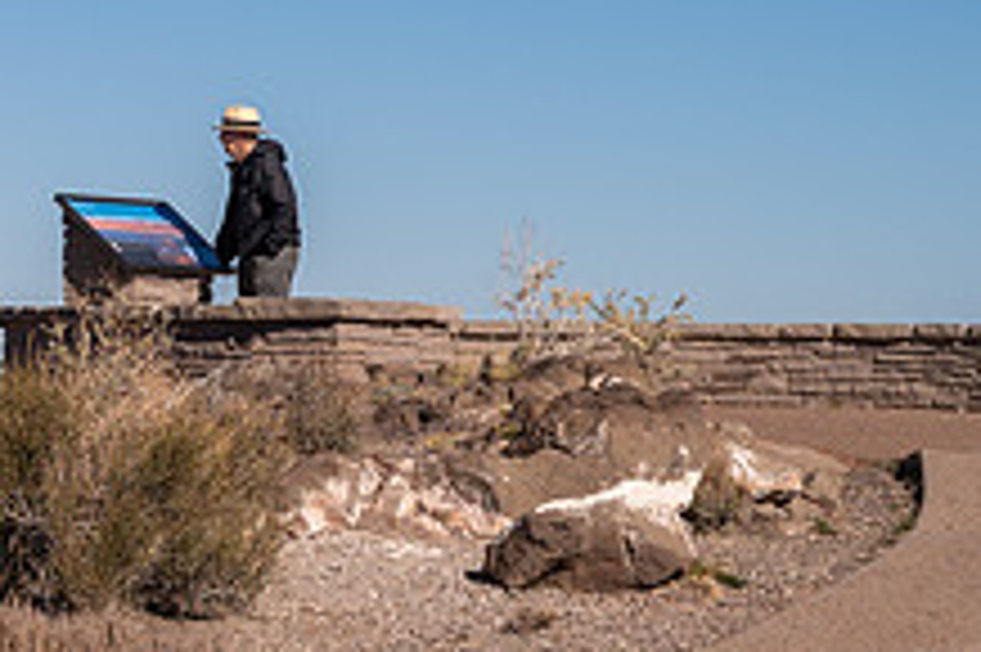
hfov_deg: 10.8
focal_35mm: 186
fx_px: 5065
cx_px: -288
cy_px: 40
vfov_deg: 7.3
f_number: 8
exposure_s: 1/1250
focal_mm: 70
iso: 200
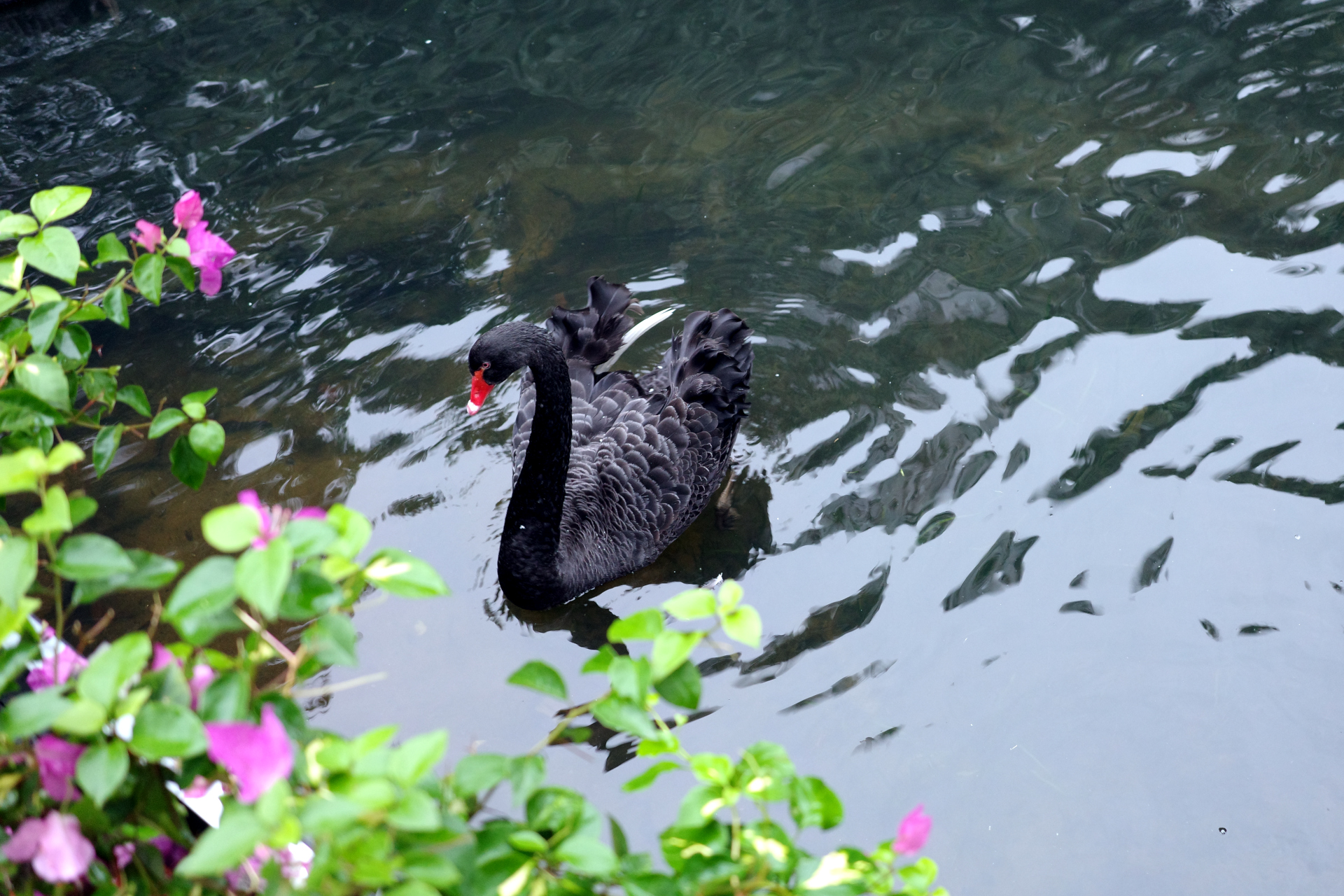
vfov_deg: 33.4
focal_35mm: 40
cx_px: 672
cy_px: 448
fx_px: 1493
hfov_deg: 48.5
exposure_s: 1/40
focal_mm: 26
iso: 640
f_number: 2.8
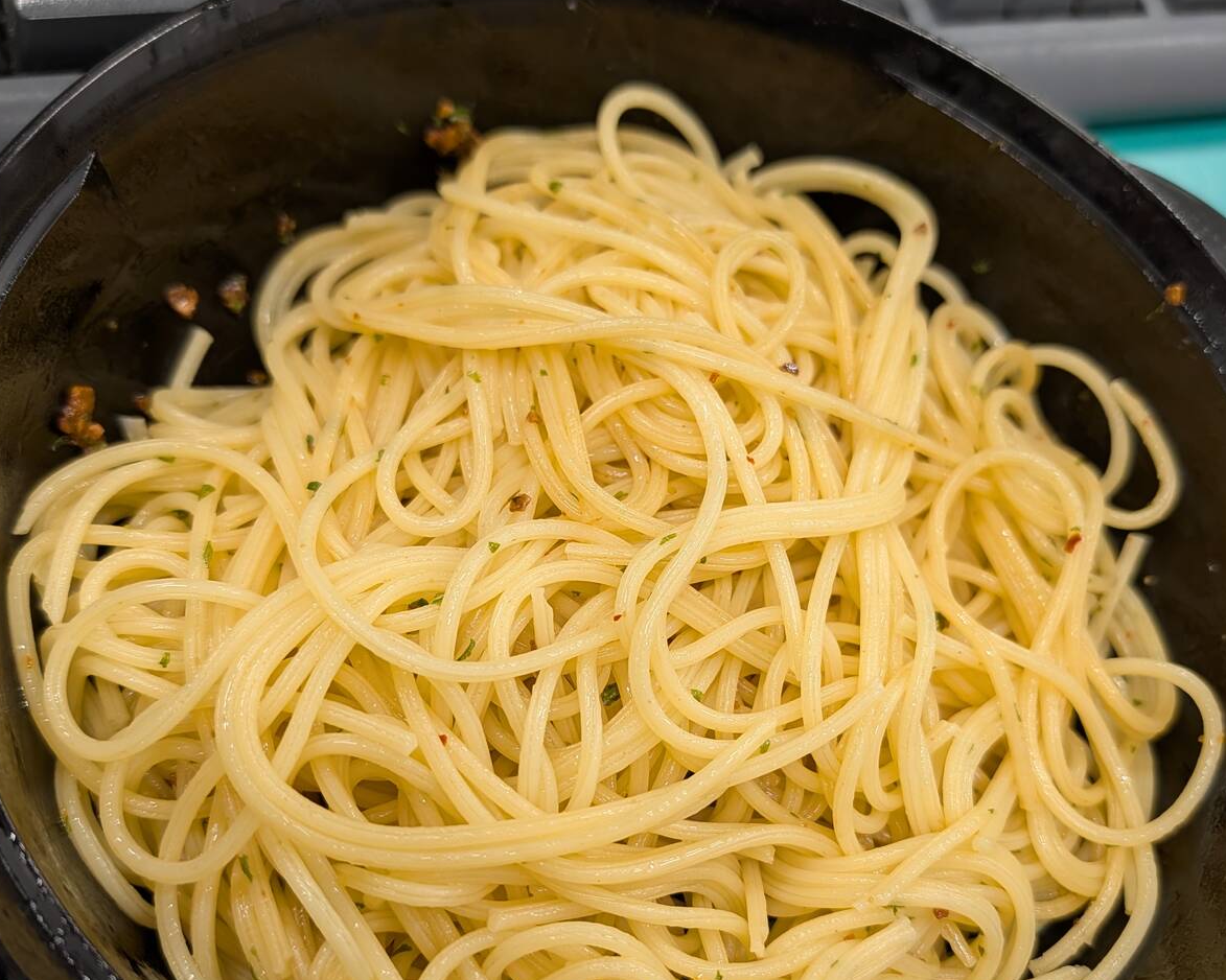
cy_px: 592
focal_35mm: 32
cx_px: 614
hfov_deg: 55.7
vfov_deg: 45.5
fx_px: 1161
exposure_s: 1/67.3
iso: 111
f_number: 1.68
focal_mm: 6.9
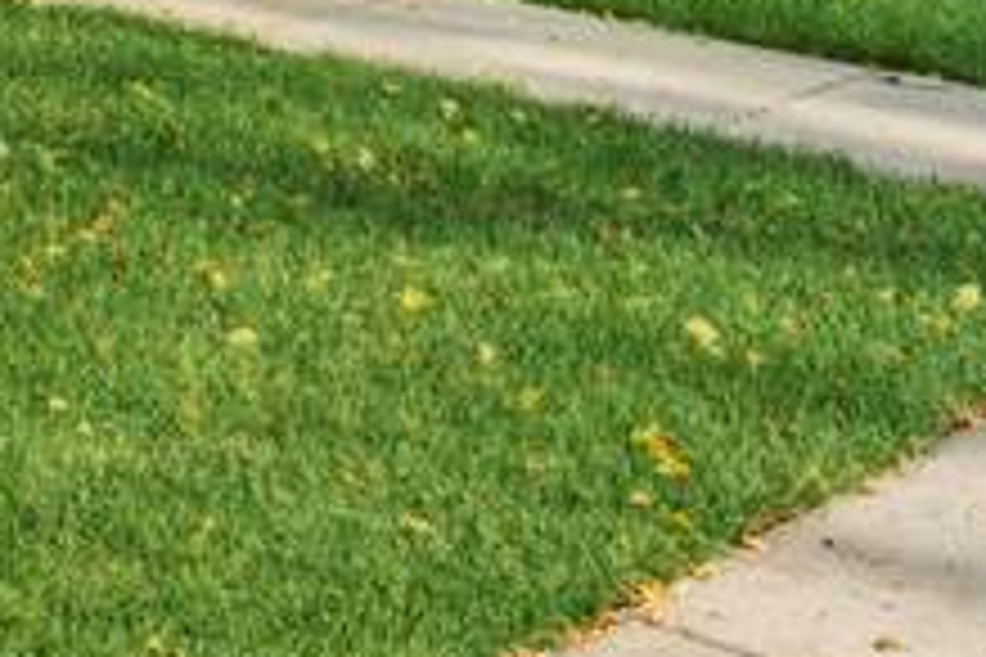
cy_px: -1098
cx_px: -968
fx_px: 3040
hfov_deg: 15.1
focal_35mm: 111
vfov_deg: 10.1
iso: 100
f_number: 8
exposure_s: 1/100
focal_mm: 19
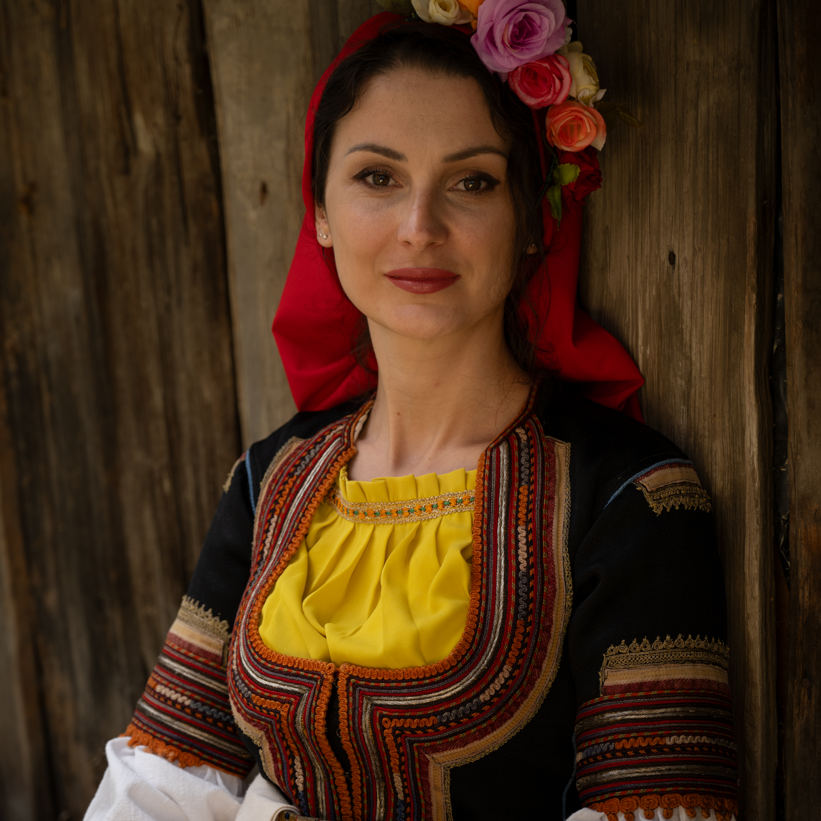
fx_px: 2173
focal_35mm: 81
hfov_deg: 21.4
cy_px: 527
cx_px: 410
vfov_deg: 21.3
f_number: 4
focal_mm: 63
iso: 64
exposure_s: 1/125
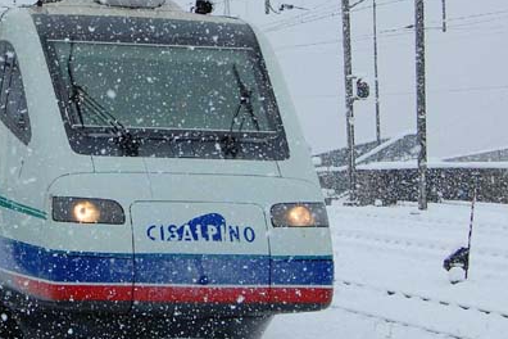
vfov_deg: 11.0
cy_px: -2
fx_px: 1750
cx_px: 110
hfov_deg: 16.4
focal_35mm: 124
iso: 800
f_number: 6.3
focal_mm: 32
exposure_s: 1/1000
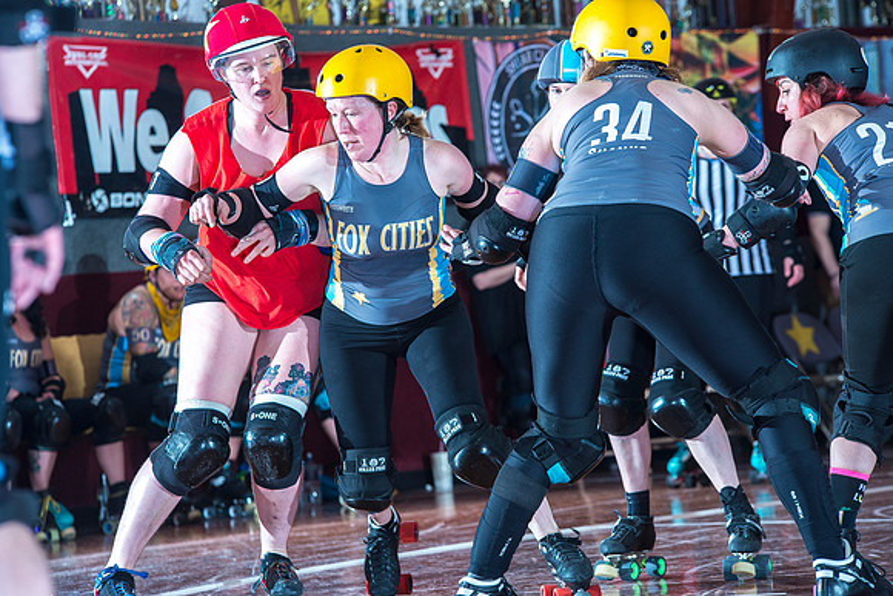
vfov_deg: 7.9
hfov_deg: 11.7
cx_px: 446
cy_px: 298
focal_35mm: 175
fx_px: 4342
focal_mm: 175
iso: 800
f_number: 7.1
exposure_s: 1/160
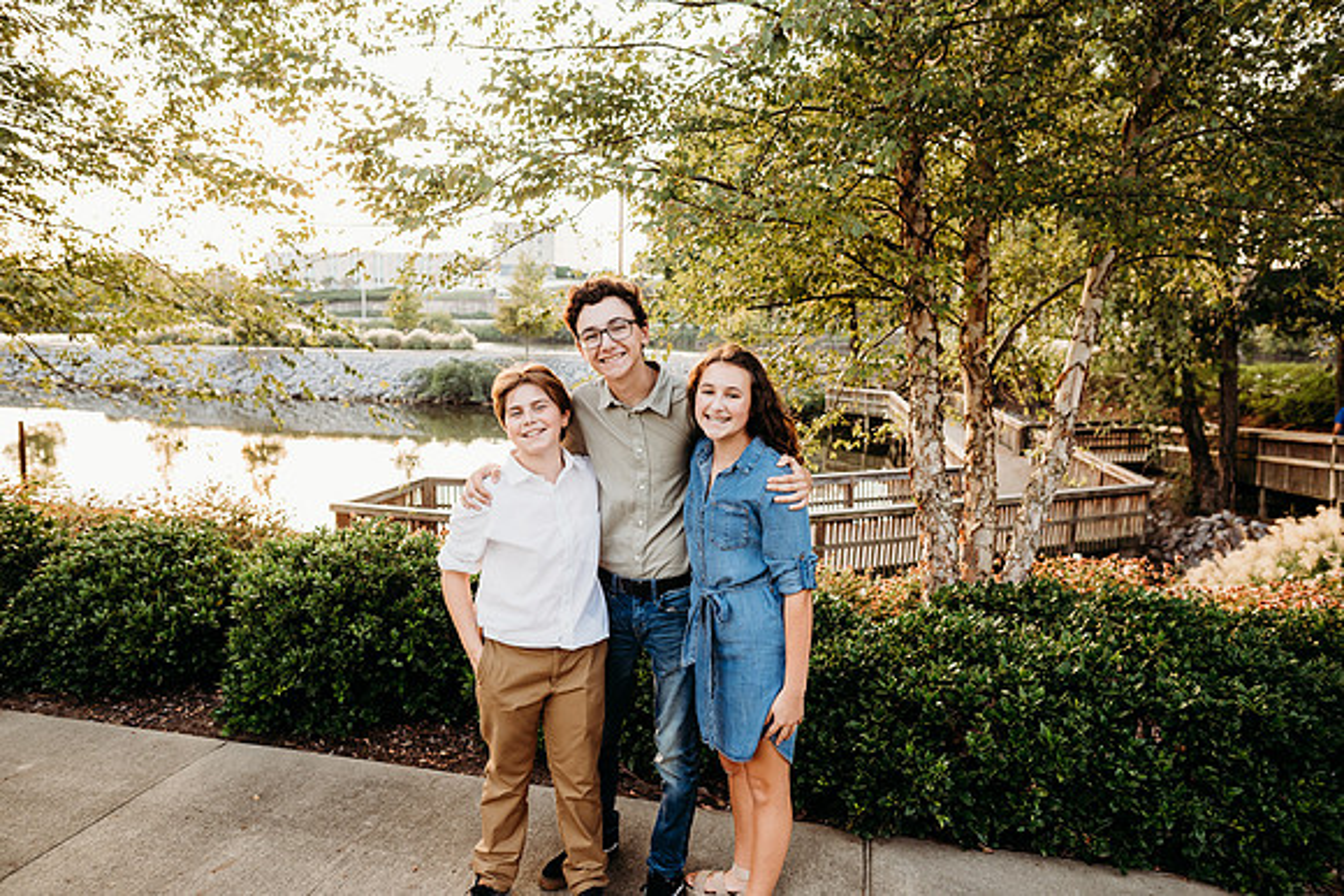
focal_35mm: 24
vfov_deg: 53.2
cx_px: 672
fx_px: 896
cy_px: 448
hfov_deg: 73.7
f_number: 3.2
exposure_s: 1/200
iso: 250
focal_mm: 24
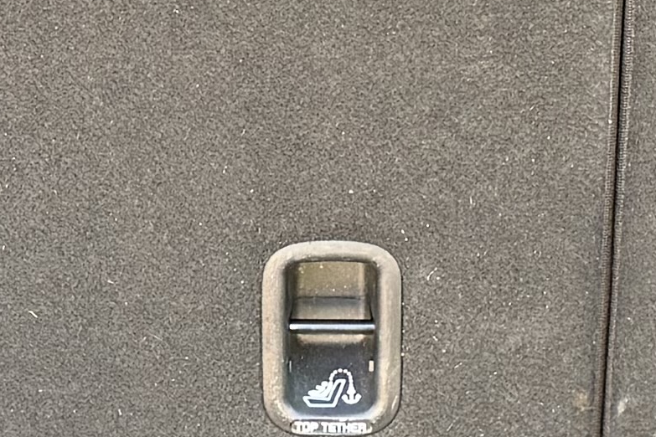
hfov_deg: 11.3
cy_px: 642
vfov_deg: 7.4
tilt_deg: -17.4
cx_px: 337
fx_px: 3316
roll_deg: -1.1
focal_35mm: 182
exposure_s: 1/105
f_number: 1.78
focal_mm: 6.76
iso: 200
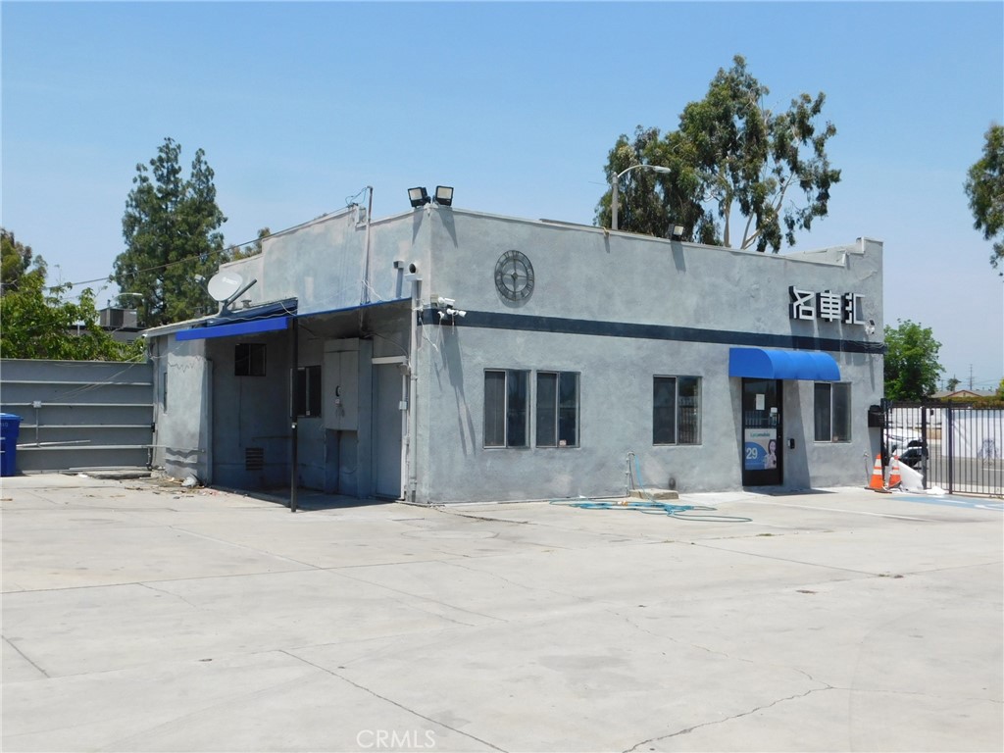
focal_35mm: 36
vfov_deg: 39.7
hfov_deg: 51.4
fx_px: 1044
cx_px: 502
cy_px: 376
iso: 125
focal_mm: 6.3
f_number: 3.5
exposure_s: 1/1250
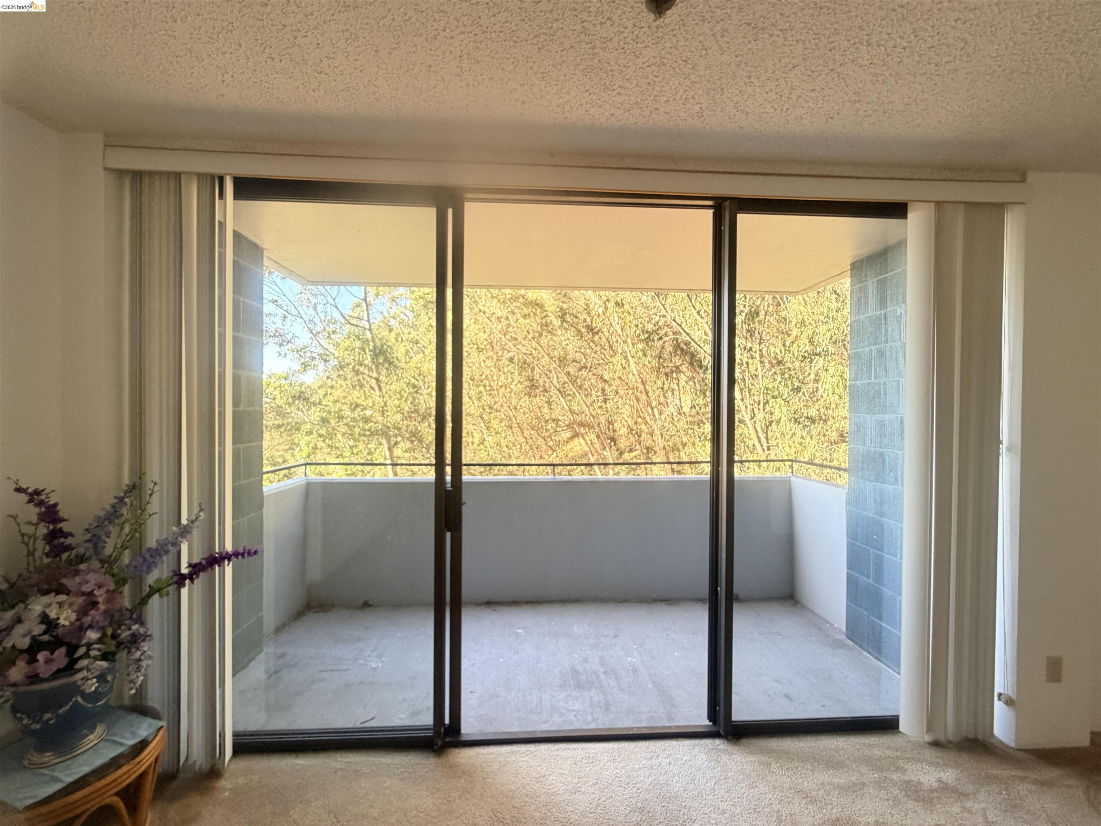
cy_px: 413
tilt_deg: +0.5
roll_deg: +0.2
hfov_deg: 102.1
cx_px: 550
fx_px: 445
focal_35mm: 14
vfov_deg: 85.7
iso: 320
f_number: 2.2
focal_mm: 2.22
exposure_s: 1/113
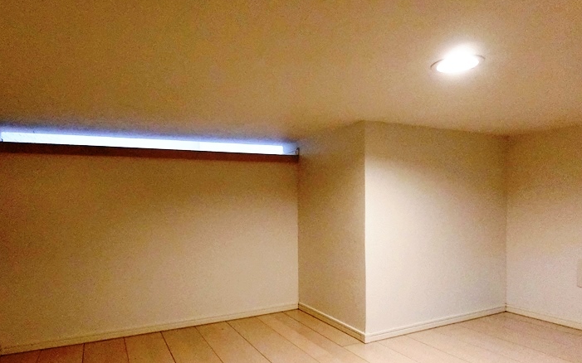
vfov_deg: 52.6
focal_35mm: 23
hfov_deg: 77.1
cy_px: 218
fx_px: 365
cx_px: 279
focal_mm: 4.06
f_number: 2.7
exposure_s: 1/250
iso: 1600
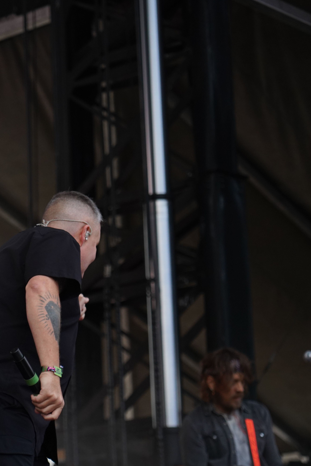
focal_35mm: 158
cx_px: 16
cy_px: 233
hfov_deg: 8.6
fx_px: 2047
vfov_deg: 13.0
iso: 1600
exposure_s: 1/160
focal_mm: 105
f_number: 4
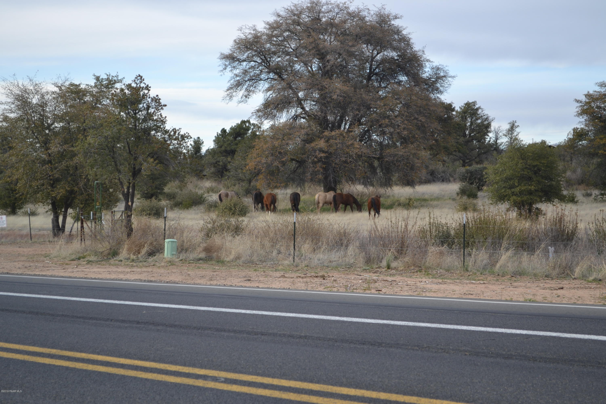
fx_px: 1389
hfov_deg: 24.6
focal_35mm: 82
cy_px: 202
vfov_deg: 16.6
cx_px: 303
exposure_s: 1/125
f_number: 5.6
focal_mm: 55
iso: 140
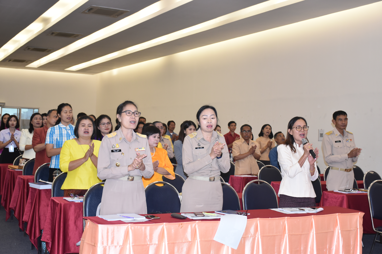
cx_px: 191
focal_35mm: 51
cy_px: 127
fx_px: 541
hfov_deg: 38.9
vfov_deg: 26.5
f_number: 4.5
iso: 800
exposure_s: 1/80
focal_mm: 34
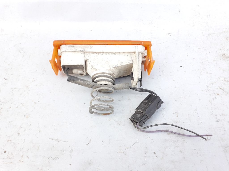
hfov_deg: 65.3
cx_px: 114
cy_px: 86
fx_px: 179
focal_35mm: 27
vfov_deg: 51.4
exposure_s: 1/100
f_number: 1.9
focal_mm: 3.6
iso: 64
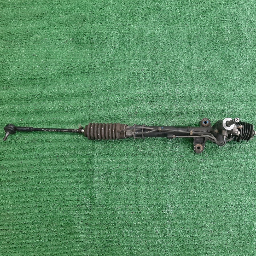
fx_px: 259
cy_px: 129
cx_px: 168
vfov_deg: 52.5
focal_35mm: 31
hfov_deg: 51.7
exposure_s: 1/50
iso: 120
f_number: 1.7
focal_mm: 3.93
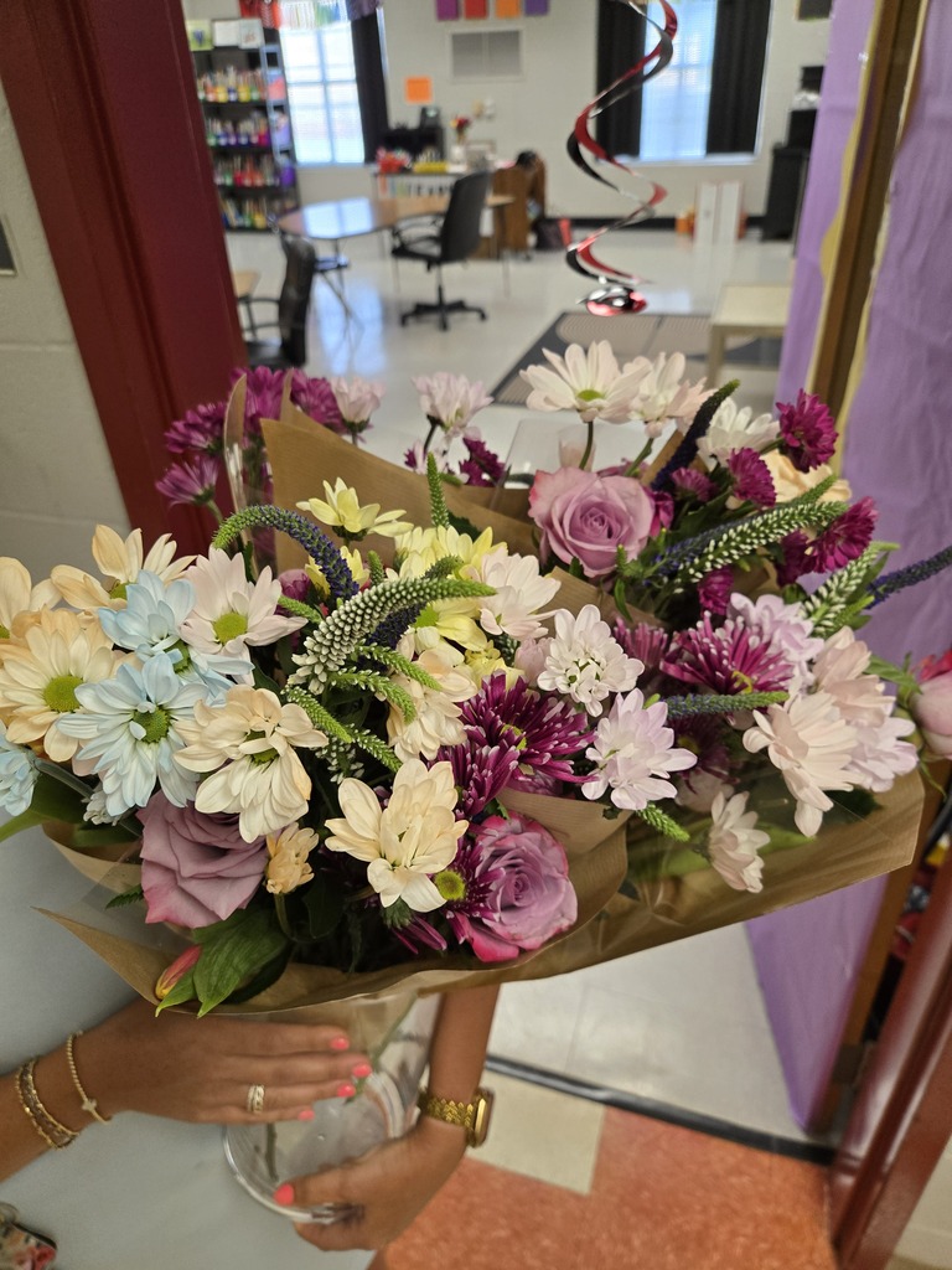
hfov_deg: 58.9
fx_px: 843
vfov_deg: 73.9
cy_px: 635
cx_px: 476
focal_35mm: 23
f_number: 1.8
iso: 160
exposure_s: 1/120
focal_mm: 5.4
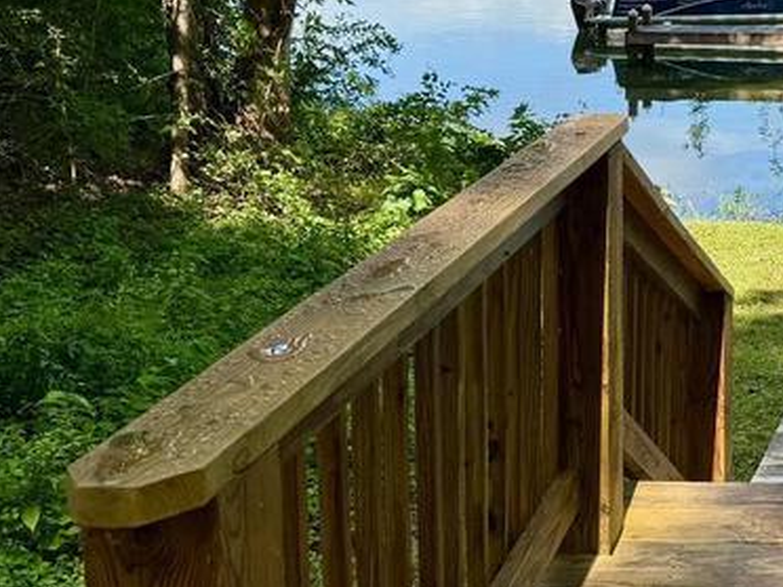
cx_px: 970
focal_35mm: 66
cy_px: -42
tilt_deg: -3.9
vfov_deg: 21.2
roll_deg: +0.2
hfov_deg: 25.9
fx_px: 1493
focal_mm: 6.76
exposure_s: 1/2506
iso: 80
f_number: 1.78
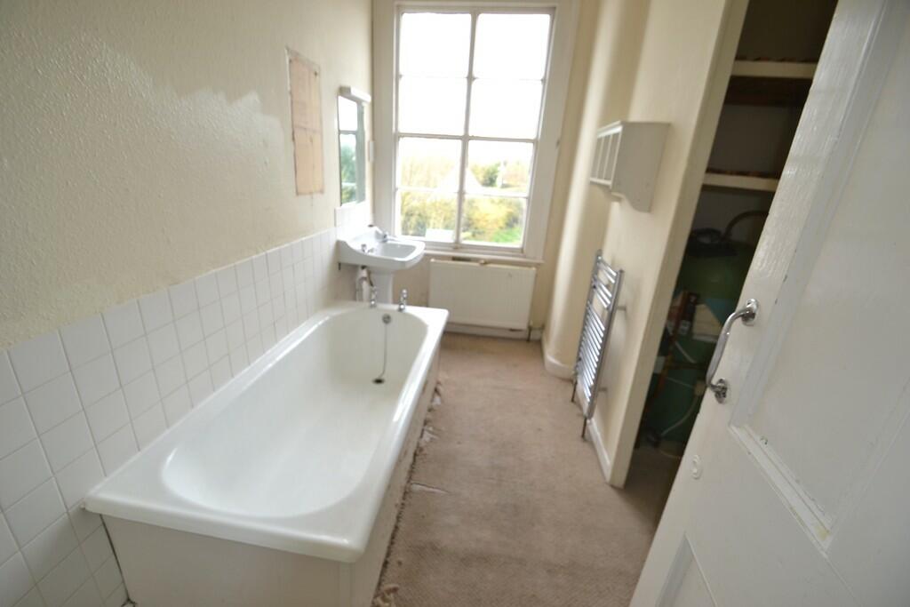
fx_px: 379
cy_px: 304
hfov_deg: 100.4
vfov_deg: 77.3
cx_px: 455
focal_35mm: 15
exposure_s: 1/125
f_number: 4
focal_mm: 10
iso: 220
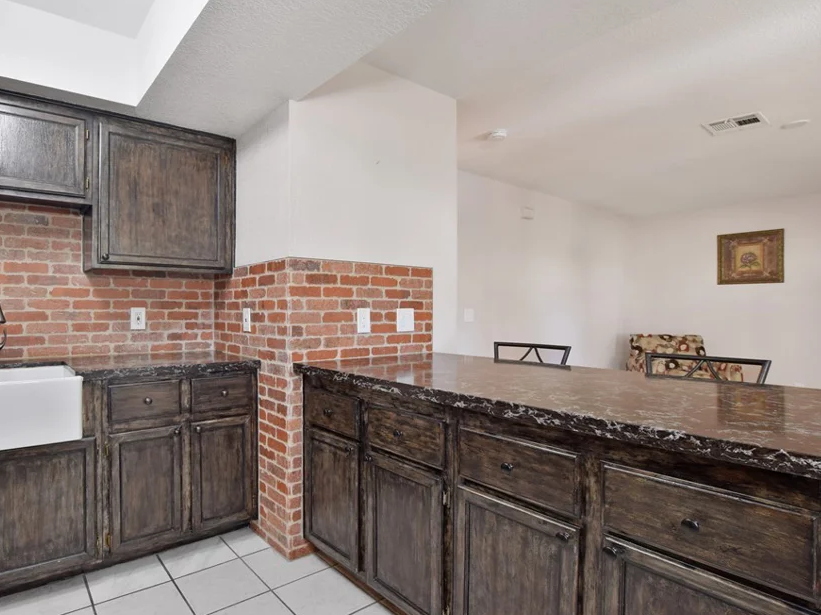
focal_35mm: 18
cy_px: 306
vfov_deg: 71.6
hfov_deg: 86.8
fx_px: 427
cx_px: 333
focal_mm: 10
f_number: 8
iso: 400
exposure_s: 1/6
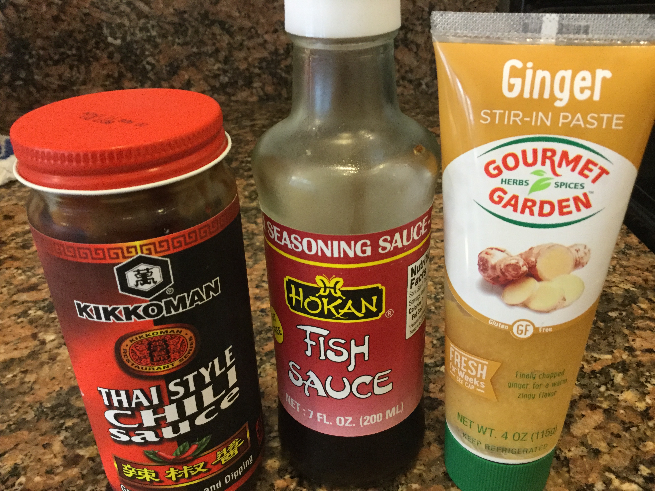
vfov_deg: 45.4
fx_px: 587
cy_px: 246
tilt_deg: -29.8
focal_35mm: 31
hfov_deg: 58.4
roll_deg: +0.1
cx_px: 328
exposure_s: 1/17
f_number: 2.4
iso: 200
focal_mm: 3.3
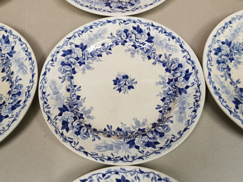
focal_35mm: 38
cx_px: 122
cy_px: 91
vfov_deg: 37.7
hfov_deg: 49.0
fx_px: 267
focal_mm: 5.58
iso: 125
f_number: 1.8
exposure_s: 1/50
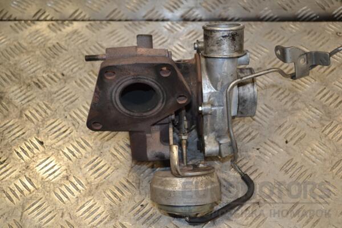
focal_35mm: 48
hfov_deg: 41.1
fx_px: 456
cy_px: 114
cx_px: 171
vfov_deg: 28.1
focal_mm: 32
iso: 360
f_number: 4.8
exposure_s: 1/125
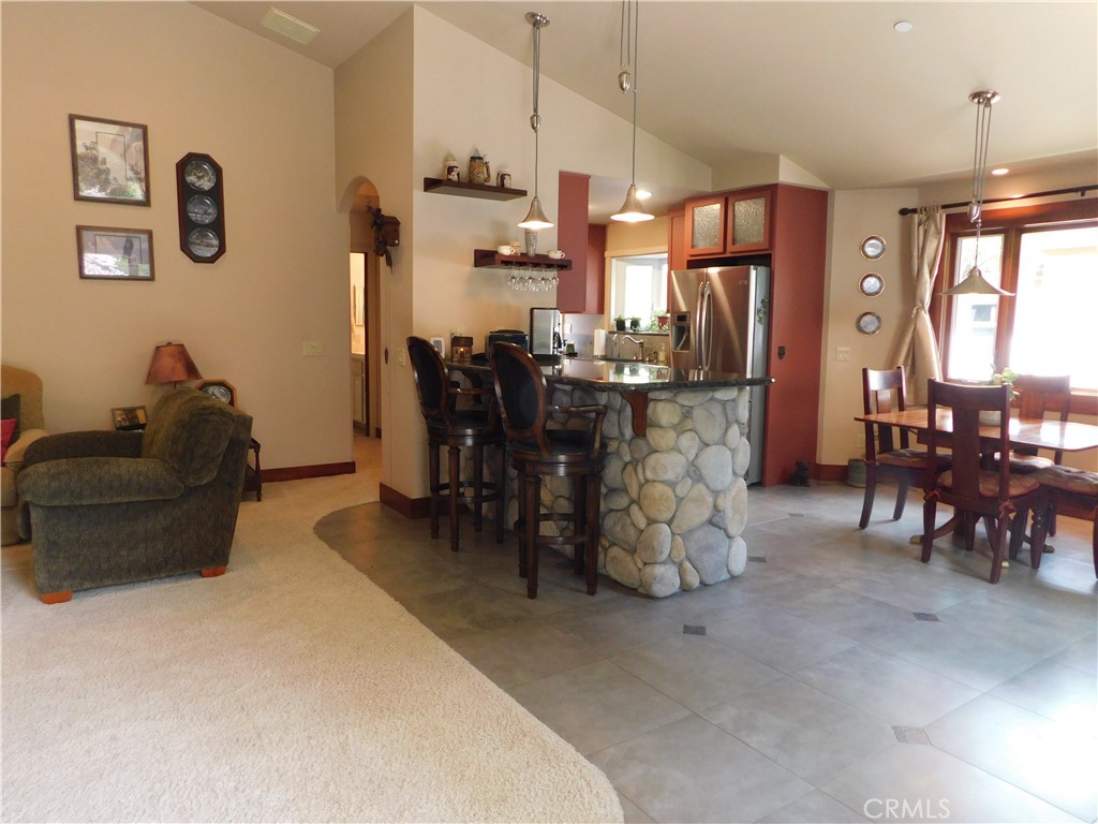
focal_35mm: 23
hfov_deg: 73.9
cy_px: 412
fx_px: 730
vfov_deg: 58.9
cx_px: 549
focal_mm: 4
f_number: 3
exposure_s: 1/30
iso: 250
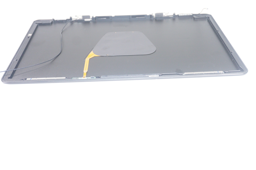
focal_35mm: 40
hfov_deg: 48.0
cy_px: 85
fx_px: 288
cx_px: 128
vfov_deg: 33.0
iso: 800
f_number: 4.5
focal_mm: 27
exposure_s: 1/160
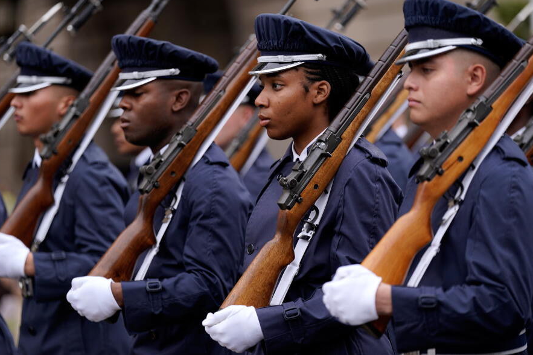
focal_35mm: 172
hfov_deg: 12.0
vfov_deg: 8.0
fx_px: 2545
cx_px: 278
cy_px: 178
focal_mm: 155
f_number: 2.8
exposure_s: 1/400
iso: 100
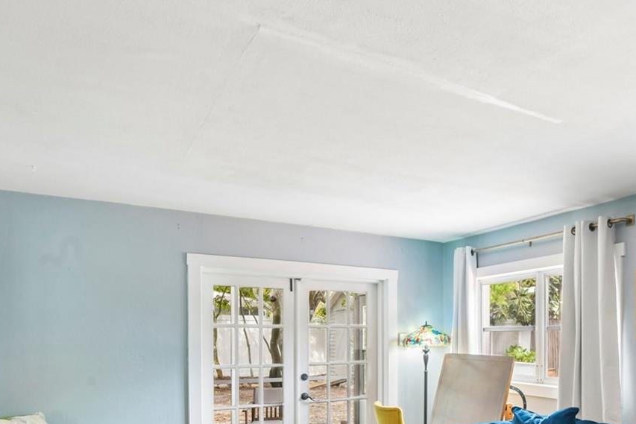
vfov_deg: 41.5
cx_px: 539
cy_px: 347
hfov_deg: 55.8
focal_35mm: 30
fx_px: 530
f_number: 8
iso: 400
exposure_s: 1/20
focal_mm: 16
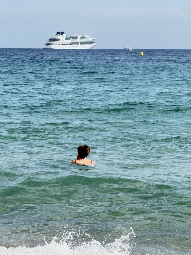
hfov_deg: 12.3
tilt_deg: -3.9
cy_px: 128
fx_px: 883
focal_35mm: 120
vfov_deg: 16.4
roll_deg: -1.0
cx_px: 96
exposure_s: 1/850
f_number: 2.8
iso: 64
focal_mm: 15.66
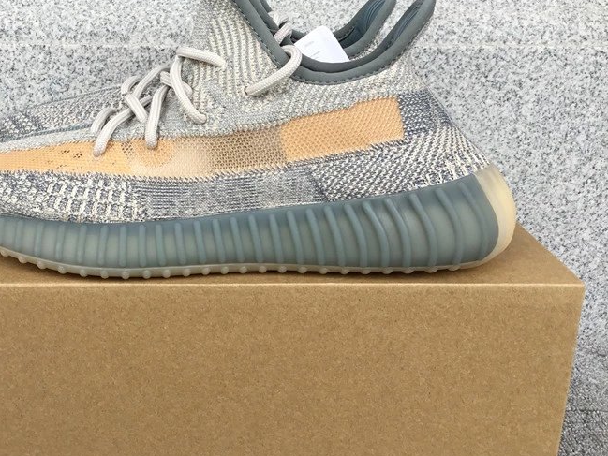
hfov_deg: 43.5
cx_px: 223
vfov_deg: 33.6
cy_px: 222
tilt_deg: -19.2
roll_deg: +0.3
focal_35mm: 43
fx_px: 755
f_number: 2.4
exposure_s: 1/195
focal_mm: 3.3
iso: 25
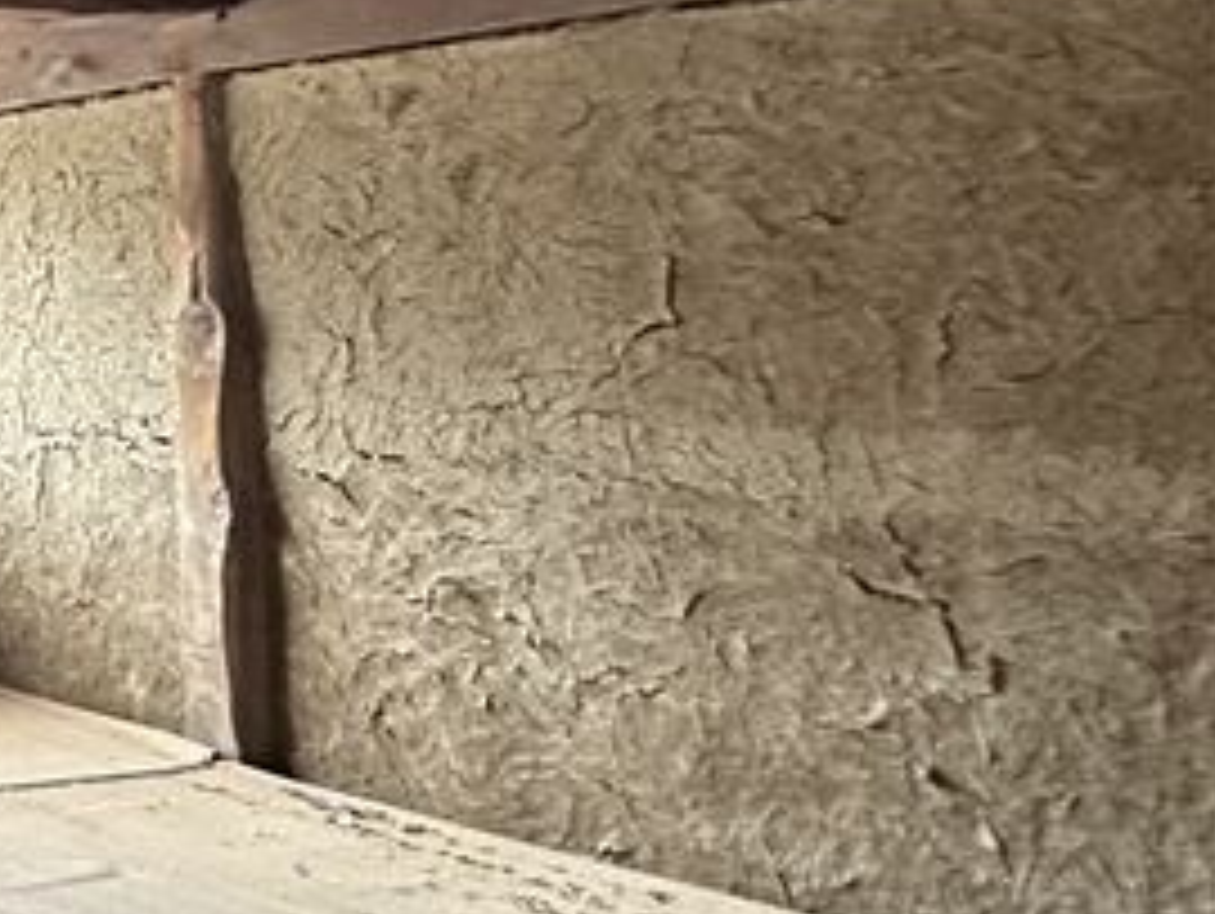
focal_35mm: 53
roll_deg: +2.2
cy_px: 378
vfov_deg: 27.5
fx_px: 1862
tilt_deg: +0.2
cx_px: -1080
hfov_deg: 20.8
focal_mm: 2.22
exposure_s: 1/60
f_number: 2.2
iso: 400
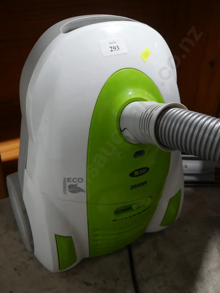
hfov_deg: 37.8
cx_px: 110
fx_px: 322
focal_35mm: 38
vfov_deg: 49.0
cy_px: 146
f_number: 4.1
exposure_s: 1/60
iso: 500
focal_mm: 19
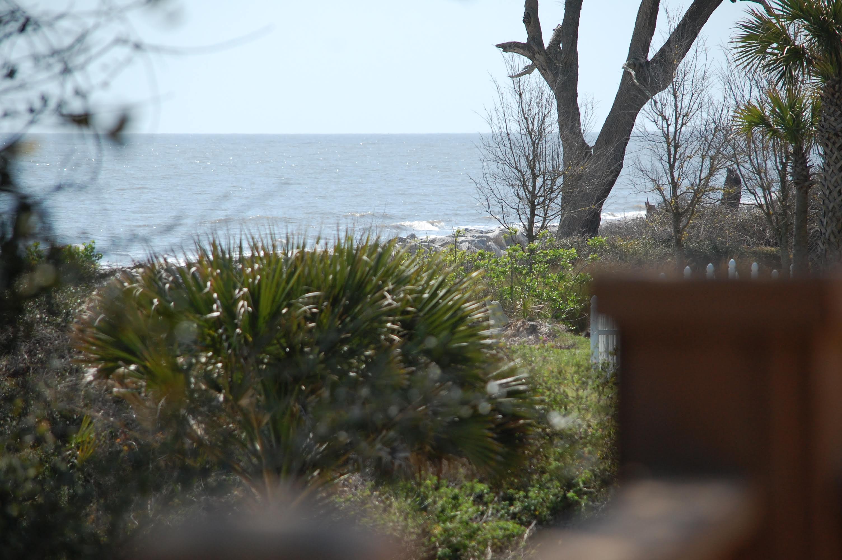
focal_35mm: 270
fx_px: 6309
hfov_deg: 7.6
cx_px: 421
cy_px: 280
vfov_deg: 5.1
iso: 400
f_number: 5.3
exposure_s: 1/1600
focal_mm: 180
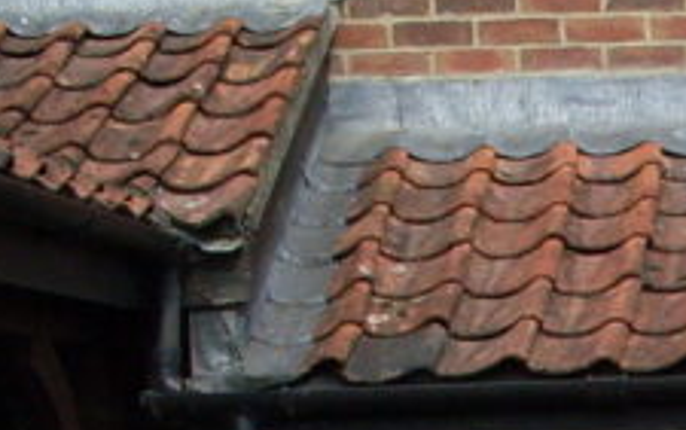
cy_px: 1055
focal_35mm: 183
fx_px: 3424
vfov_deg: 6.8
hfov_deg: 10.6
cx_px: 1299
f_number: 8.4
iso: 80
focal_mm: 6.3
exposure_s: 1/125
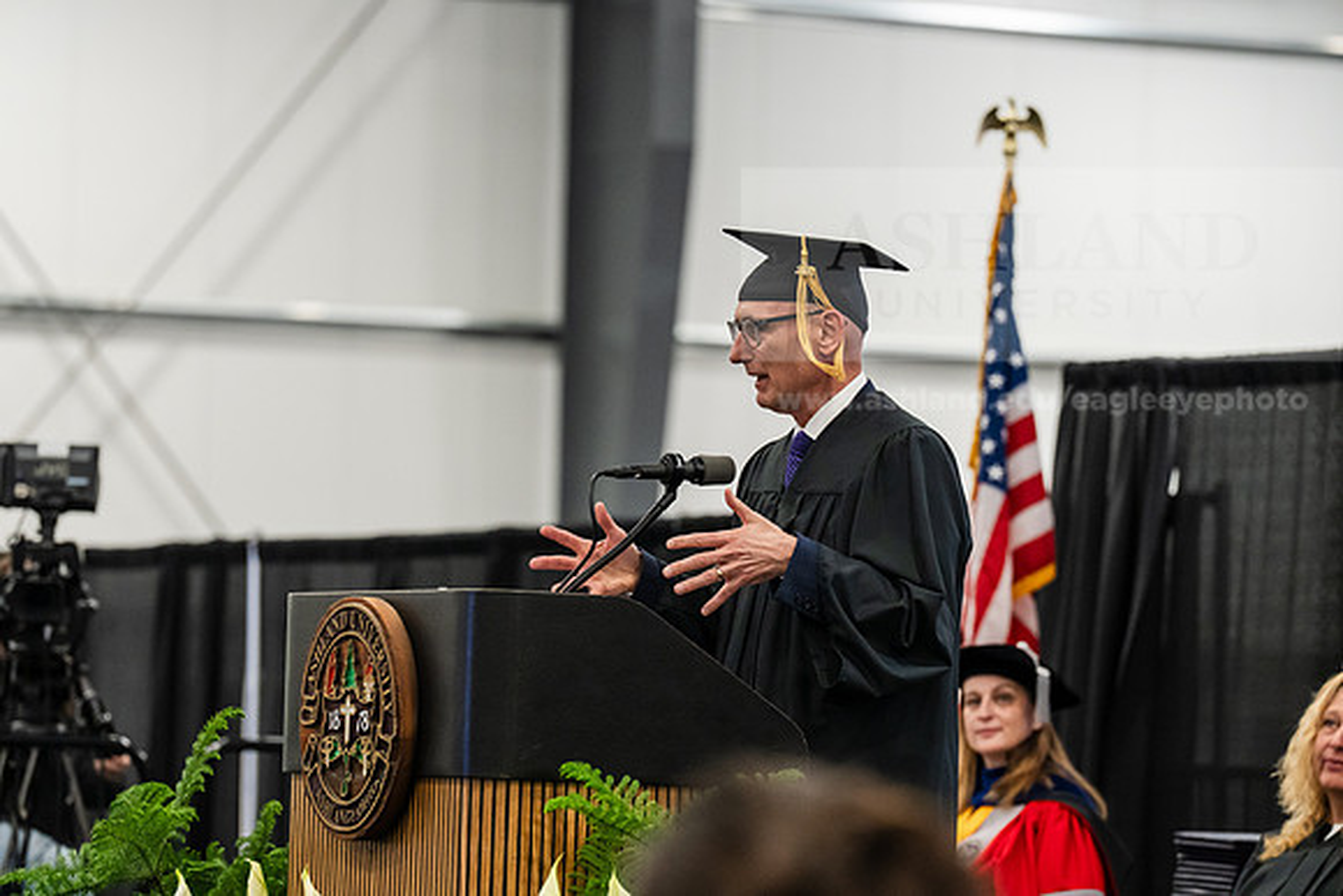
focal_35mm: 200
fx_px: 7463
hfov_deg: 10.3
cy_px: 448
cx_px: 672
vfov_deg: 6.9
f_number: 5
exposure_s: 1/200
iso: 4000
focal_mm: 200
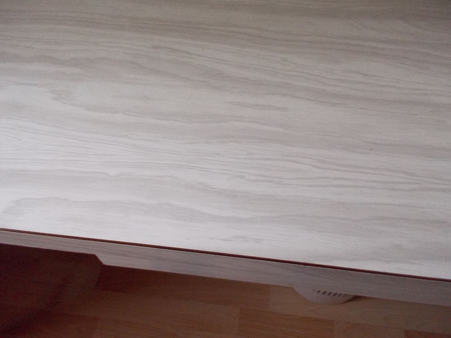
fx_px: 378
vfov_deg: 48.2
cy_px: 169
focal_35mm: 29
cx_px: 226
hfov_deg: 61.7
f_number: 3.3
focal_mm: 4.1
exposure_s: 1/30
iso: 400
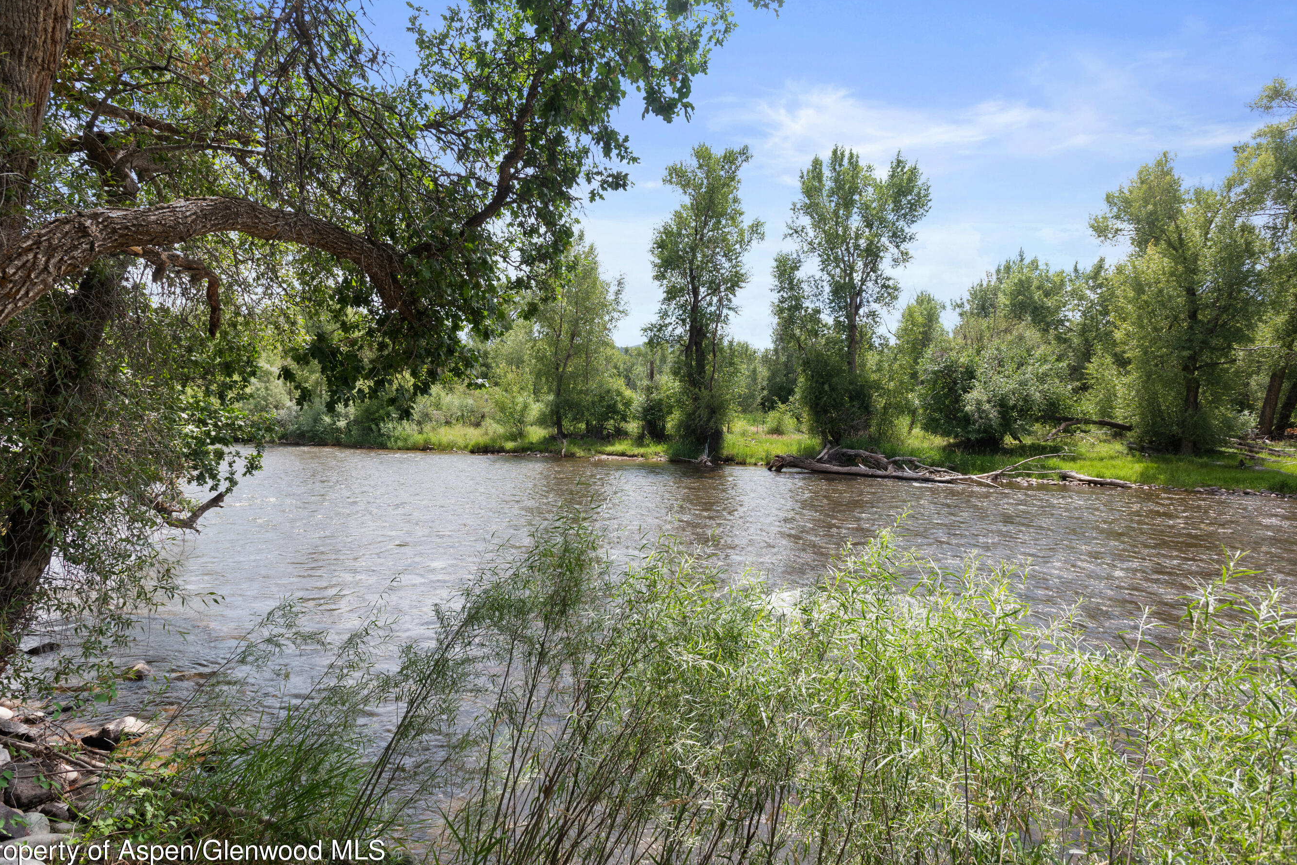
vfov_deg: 64.6
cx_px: 610
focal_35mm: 19
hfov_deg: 86.8
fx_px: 685
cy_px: 411
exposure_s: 1/125
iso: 200
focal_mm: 17
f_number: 7.1
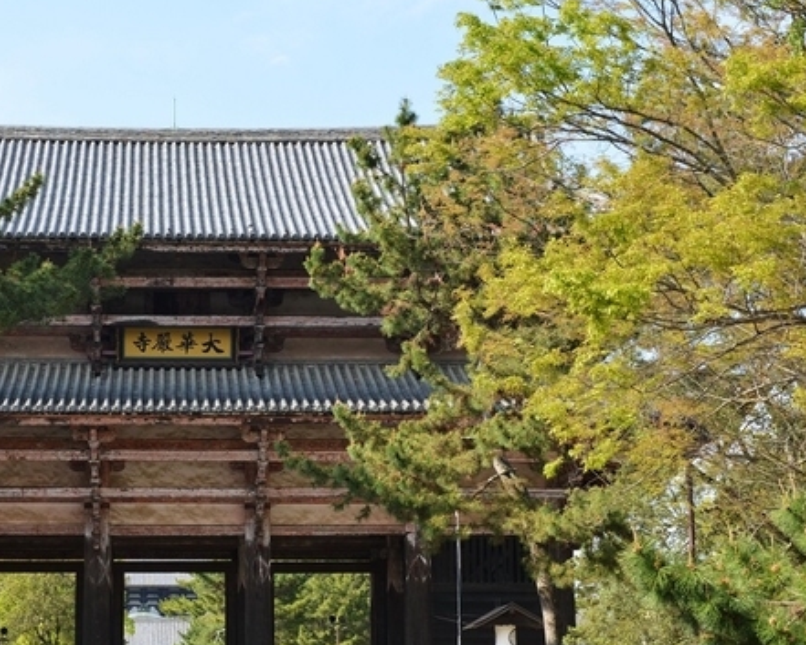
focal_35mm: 75
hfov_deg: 25.1
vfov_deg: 20.4
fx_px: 1789
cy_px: 413
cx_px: 201
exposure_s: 1/320
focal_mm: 44
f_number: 10
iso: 400
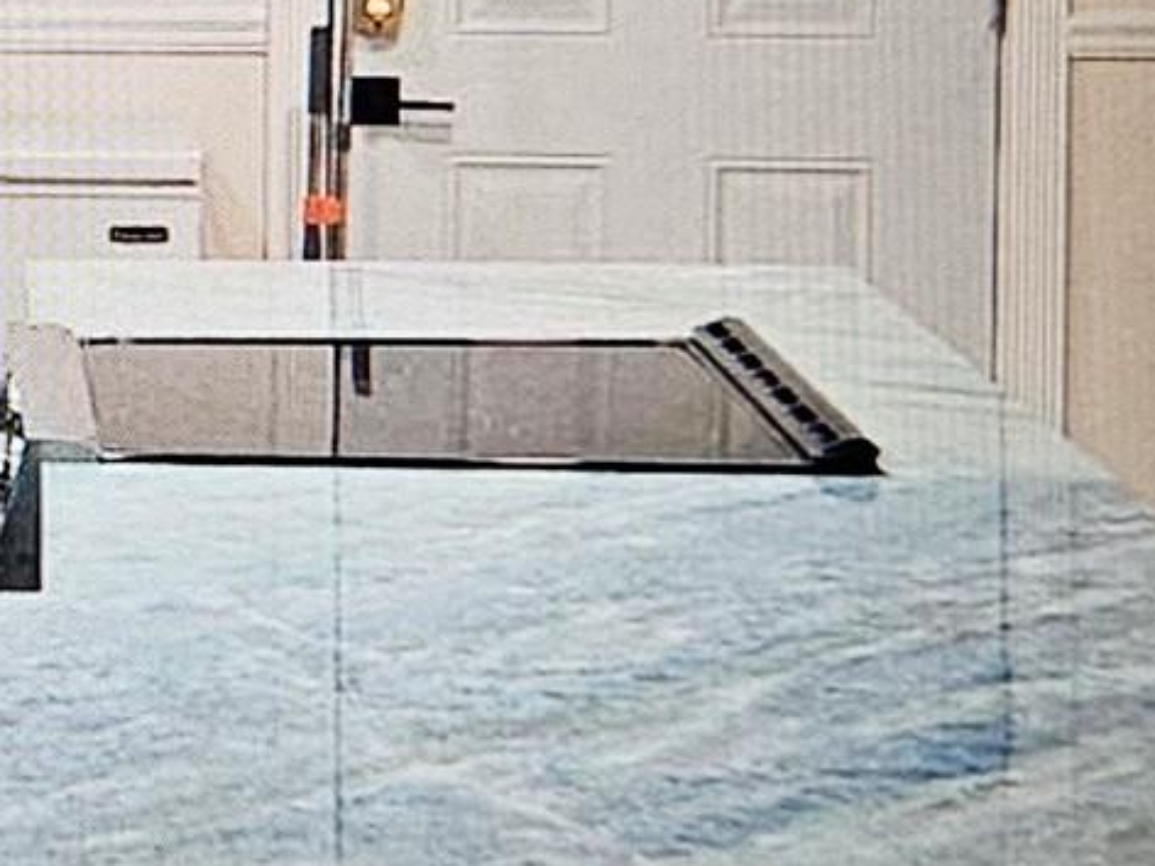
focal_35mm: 78
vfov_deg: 18.8
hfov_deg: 23.8
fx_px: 2603
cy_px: 267
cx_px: -42
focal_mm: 5.4
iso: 200
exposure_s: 1/120
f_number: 1.8
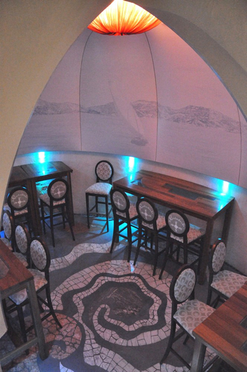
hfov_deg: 47.8
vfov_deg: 67.4
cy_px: 186
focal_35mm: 27
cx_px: 124
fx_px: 279
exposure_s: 1/50
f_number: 3.5
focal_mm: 18
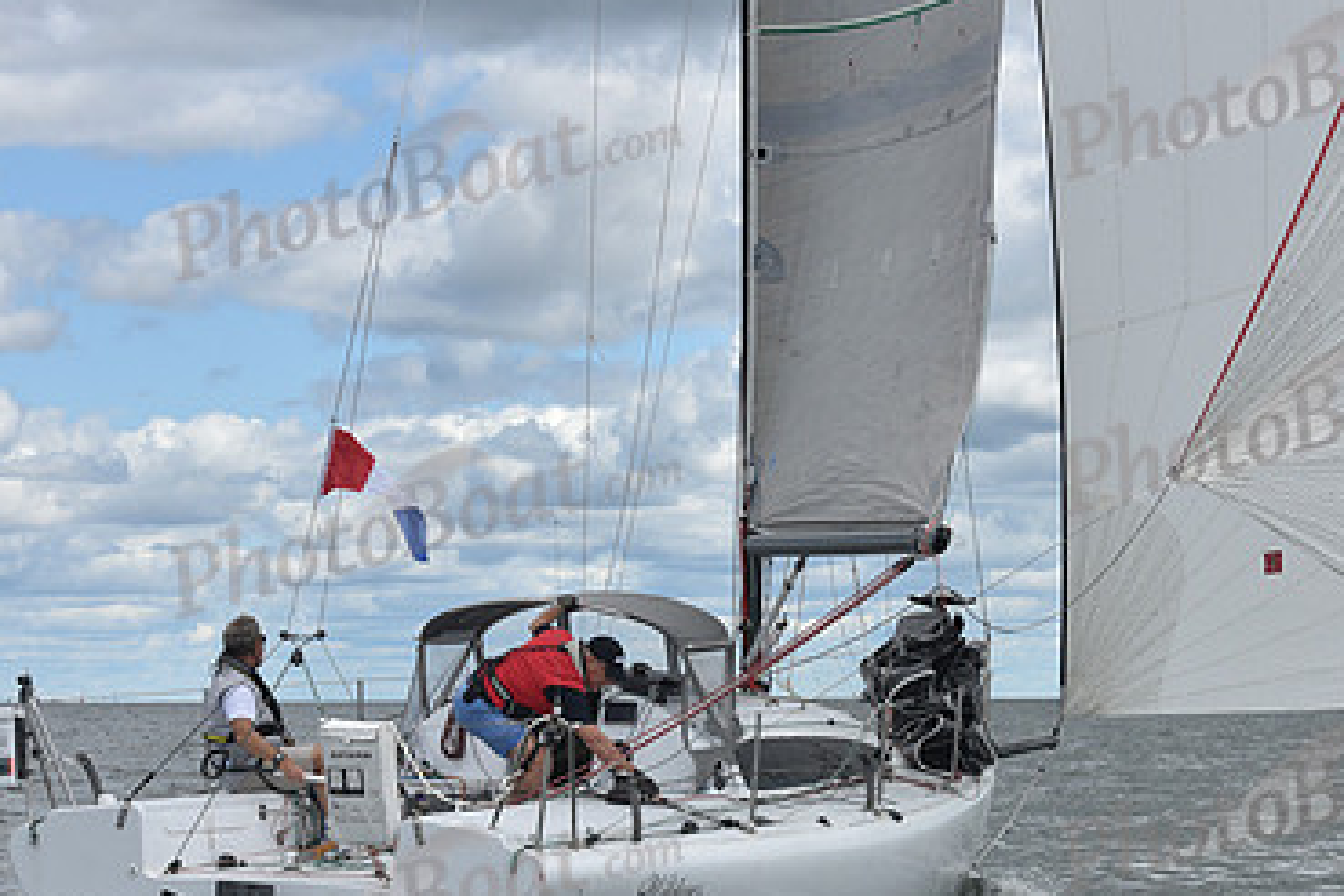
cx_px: 874
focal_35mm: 110
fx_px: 4106
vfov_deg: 12.4
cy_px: 661
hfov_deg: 18.5
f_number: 9
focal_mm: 70
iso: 250
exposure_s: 1/800
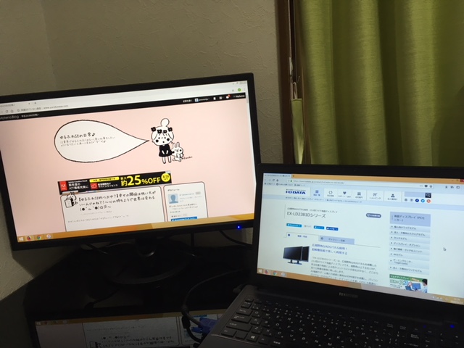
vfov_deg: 48.2
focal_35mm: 29
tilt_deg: -14.0
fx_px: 389
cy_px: 174
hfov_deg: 61.7
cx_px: 232
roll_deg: +3.8
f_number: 2.2
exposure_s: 1/30
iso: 50
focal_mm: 4.15
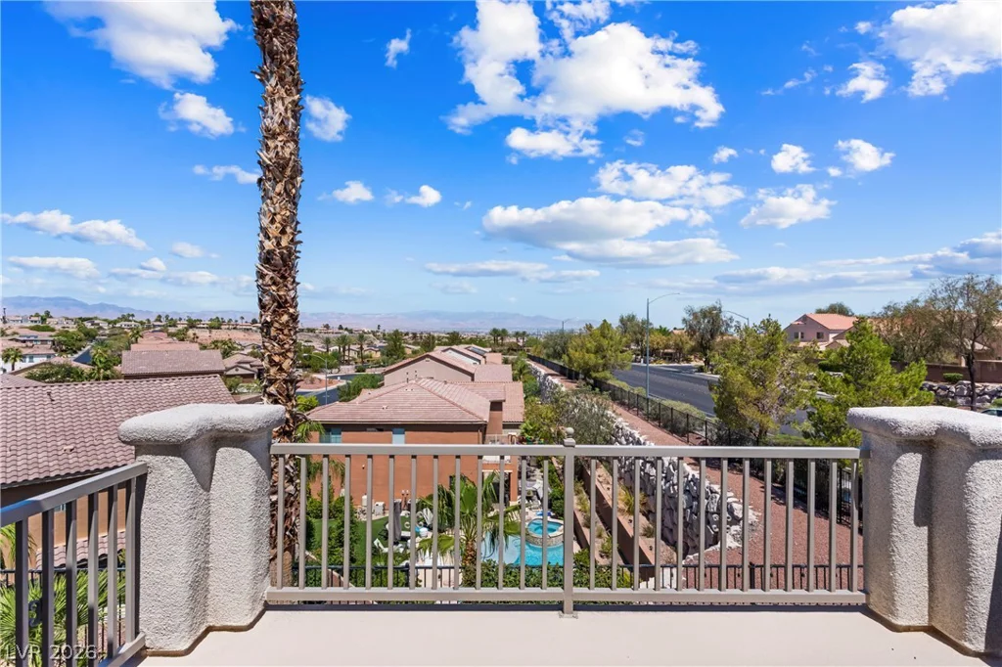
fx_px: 473
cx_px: 501
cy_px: 334
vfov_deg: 70.4
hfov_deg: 93.3
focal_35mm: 17
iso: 400
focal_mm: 17
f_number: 8
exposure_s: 1/8000
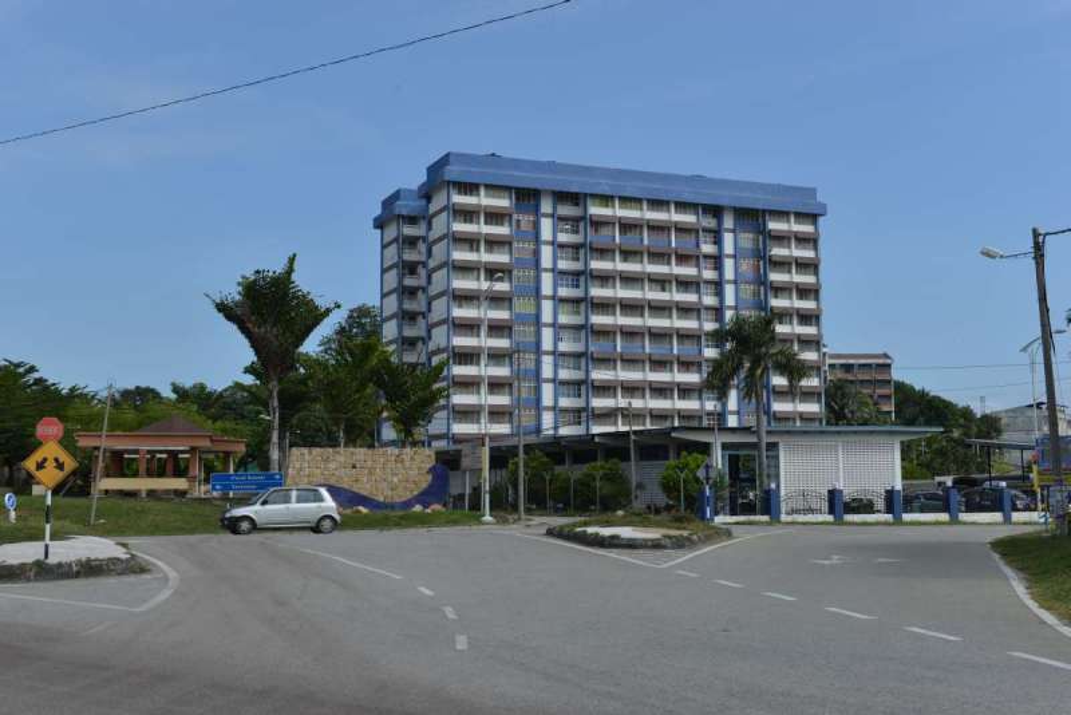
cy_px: 358
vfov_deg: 30.5
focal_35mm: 44
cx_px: 536
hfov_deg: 44.5
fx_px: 1309
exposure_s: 1/200
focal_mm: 44
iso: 100
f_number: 7.1
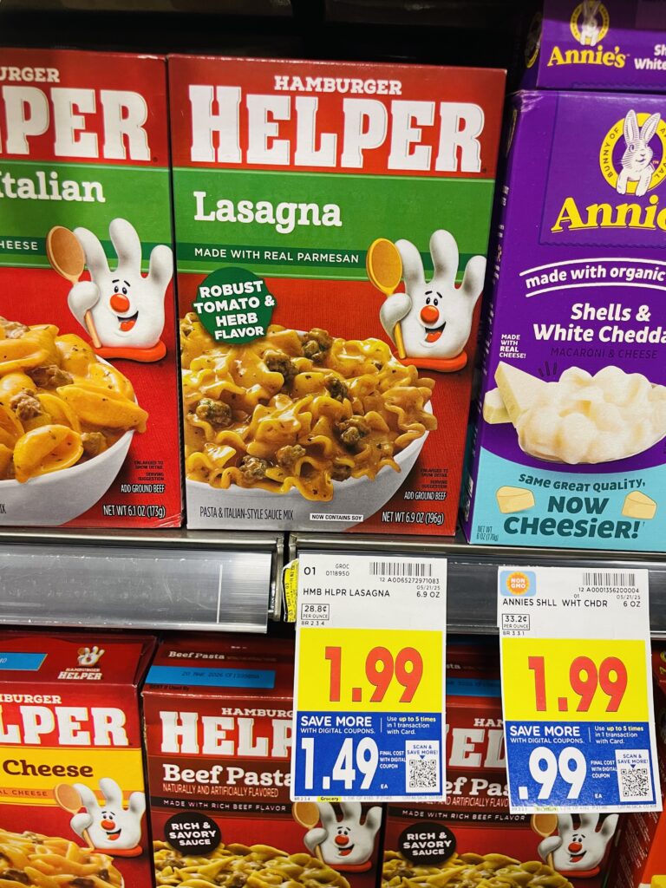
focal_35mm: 26
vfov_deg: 67.3
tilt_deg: -19.7
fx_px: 667
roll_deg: -2.4
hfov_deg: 53.1
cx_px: 333
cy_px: 444
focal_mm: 4.2
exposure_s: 1/43
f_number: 1.6
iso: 160
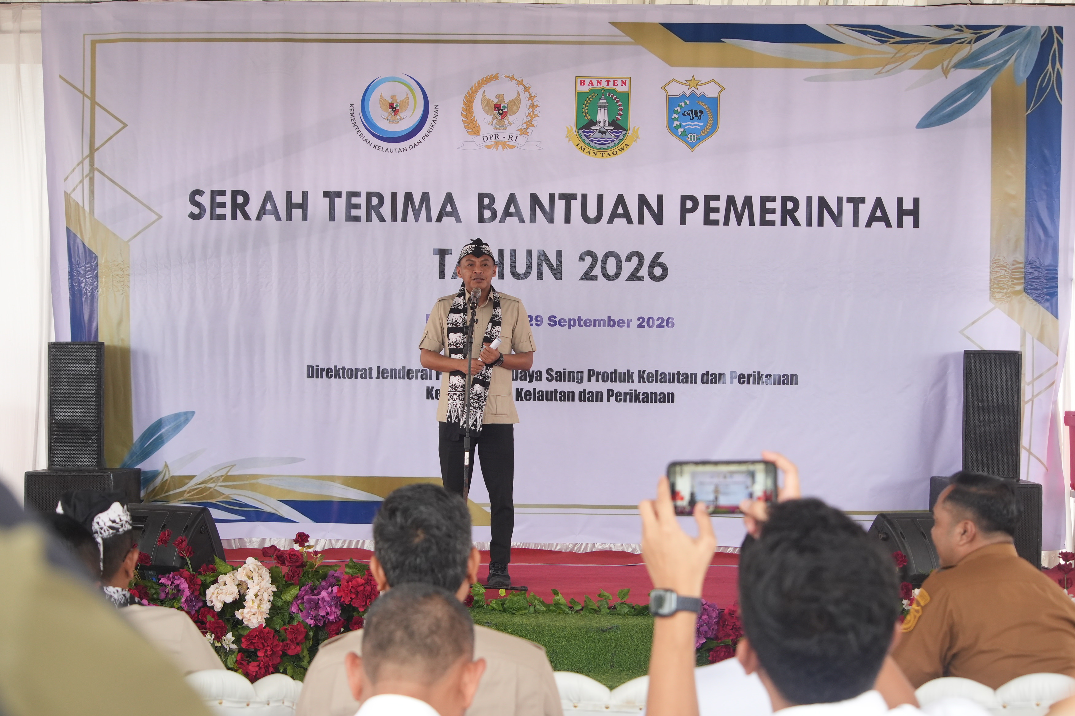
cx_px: 538
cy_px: 358
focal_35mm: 55
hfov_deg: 36.2
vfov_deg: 24.6
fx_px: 1642
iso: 1600
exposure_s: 1/320
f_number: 5.6
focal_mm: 55
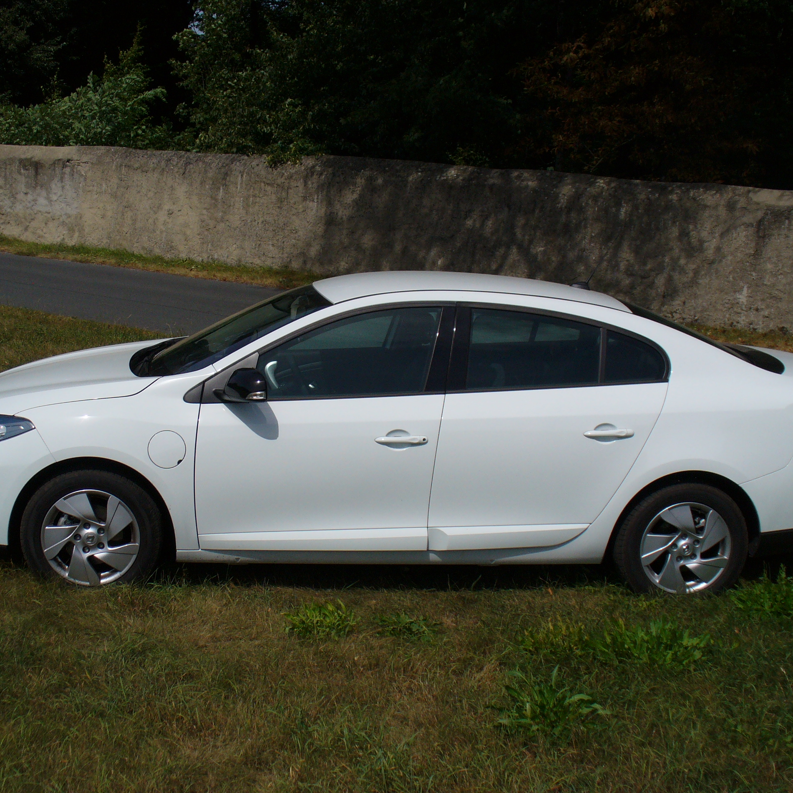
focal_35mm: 50
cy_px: 395
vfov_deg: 34.0
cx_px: 347
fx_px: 1296
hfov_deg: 34.0
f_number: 5.8
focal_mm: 7
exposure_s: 1/800
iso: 80
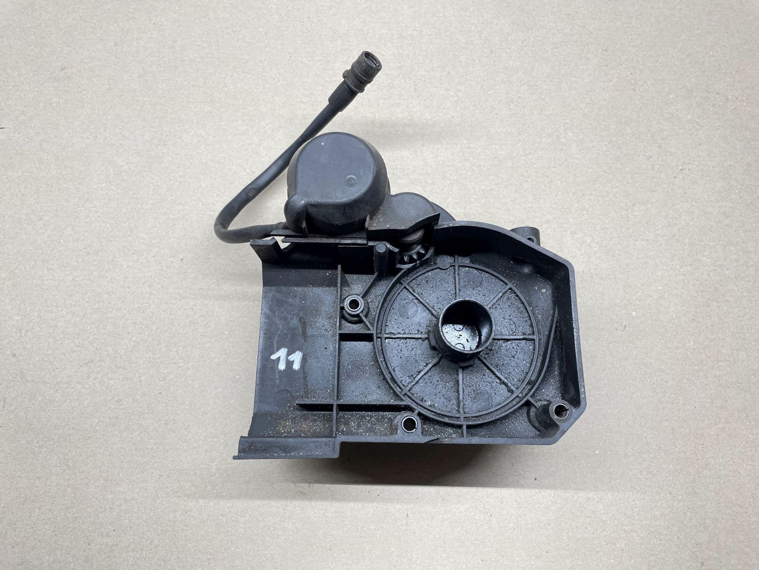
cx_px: 380
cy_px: 285
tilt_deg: -72.8
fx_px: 570
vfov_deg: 53.1
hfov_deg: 67.3
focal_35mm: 26
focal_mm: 4.2
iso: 100
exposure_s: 1/100
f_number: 1.6
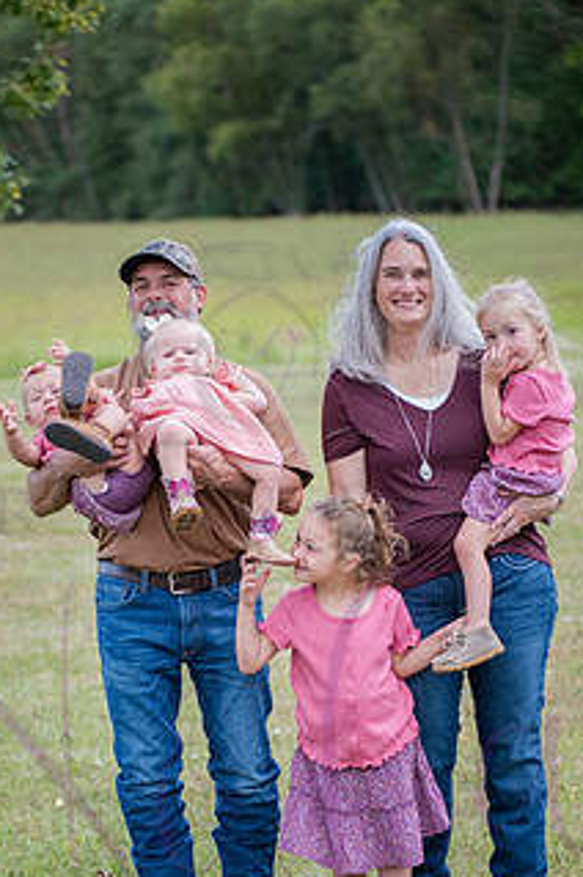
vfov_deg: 18.1
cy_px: 608
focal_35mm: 113
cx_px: 267
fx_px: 2751
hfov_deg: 12.1
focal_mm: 80
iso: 400
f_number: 3.5
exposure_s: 1/500
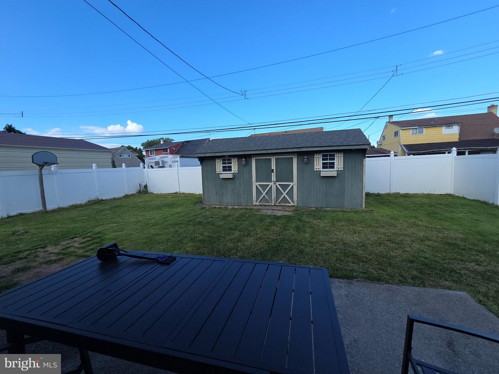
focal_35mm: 13
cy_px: 187
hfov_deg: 106.2
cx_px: 250
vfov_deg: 89.9
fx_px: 187
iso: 50
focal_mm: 2.2
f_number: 2.2
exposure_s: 1/883
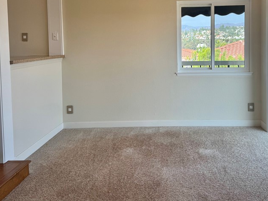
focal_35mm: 39
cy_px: 59
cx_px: 160
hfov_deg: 47.6
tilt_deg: -3.5
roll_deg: +1.1
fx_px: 302
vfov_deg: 36.3
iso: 80
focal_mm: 6.76
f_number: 1.78
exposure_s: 1/535
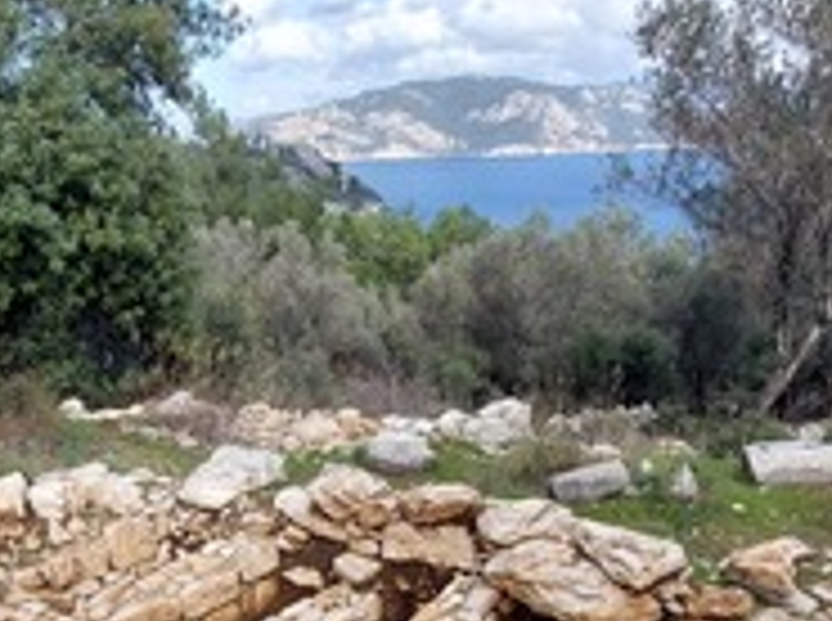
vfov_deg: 40.5
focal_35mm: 31
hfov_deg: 57.8
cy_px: 598
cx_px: 315
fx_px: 744
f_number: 2.2
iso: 50
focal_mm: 1.74
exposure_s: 1/787
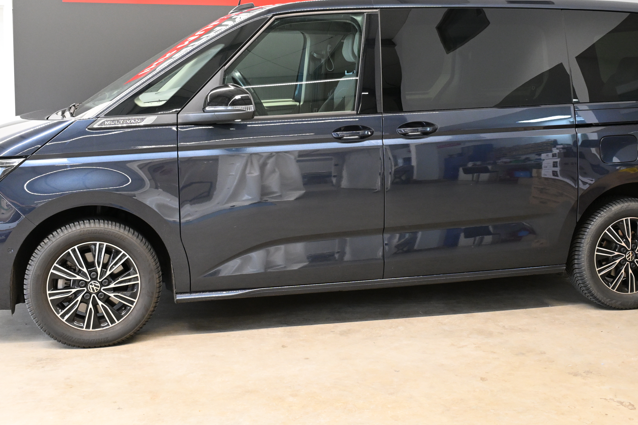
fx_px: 834
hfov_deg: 41.9
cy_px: 137
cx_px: 321
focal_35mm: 47
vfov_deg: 28.4
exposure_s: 1/20
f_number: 9
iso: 1600
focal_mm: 22.5
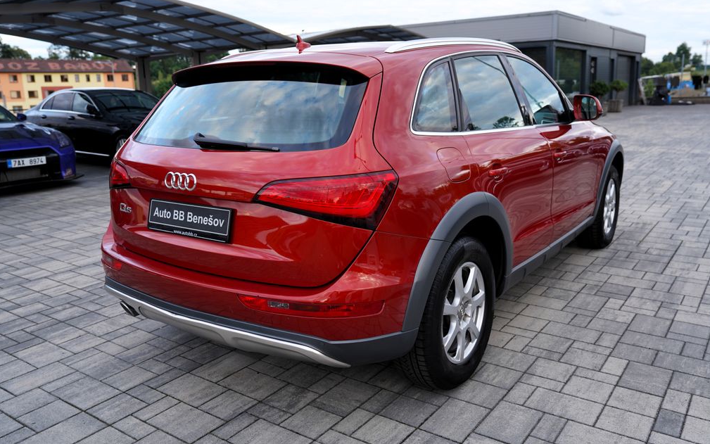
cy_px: 213
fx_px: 581
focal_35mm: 30
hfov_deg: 62.9
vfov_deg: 41.8
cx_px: 357
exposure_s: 1/50
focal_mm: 29
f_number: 3.5
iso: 100
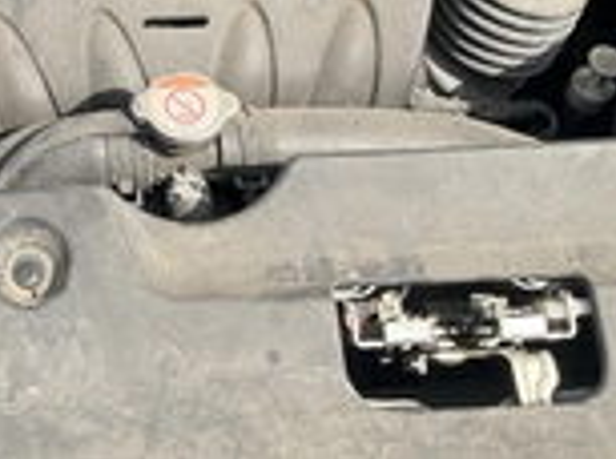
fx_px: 1349
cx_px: -48
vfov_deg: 18.0
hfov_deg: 24.2
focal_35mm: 76
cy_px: -141
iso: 25
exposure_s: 1/580
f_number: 1.8
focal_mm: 3
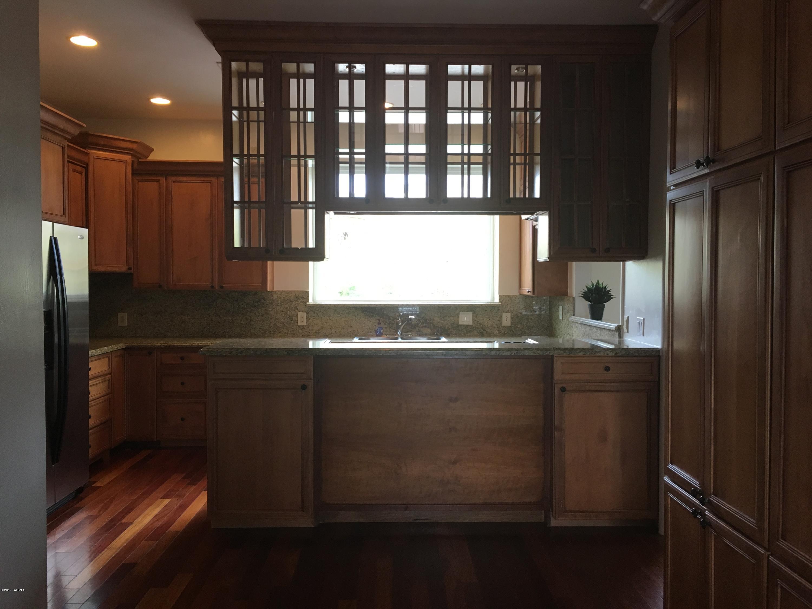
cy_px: 304
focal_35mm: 29
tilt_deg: -1.2
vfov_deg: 48.2
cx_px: 406
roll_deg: +0.2
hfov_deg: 61.7
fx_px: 680
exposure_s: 1/30
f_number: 2.2
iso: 40
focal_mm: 4.15
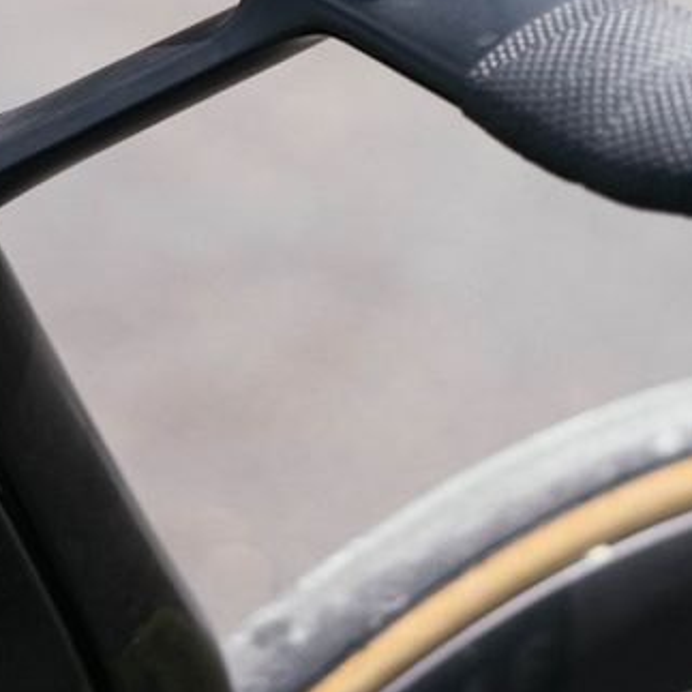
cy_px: -104
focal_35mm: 286
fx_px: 6468
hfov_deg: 6.1
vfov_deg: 6.1
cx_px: 242
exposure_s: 1/4000
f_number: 3.2
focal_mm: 85
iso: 400
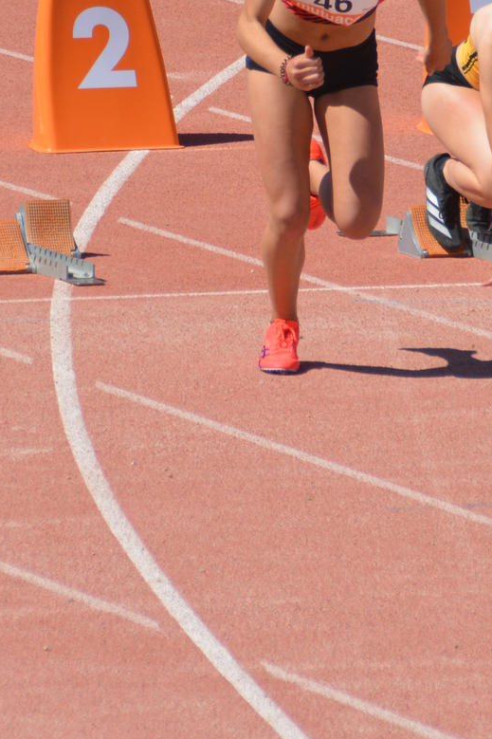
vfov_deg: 2.6
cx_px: 301
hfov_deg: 1.7
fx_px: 16180
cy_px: 147
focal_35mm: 789
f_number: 7.1
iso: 400
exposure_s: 1/1600
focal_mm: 200
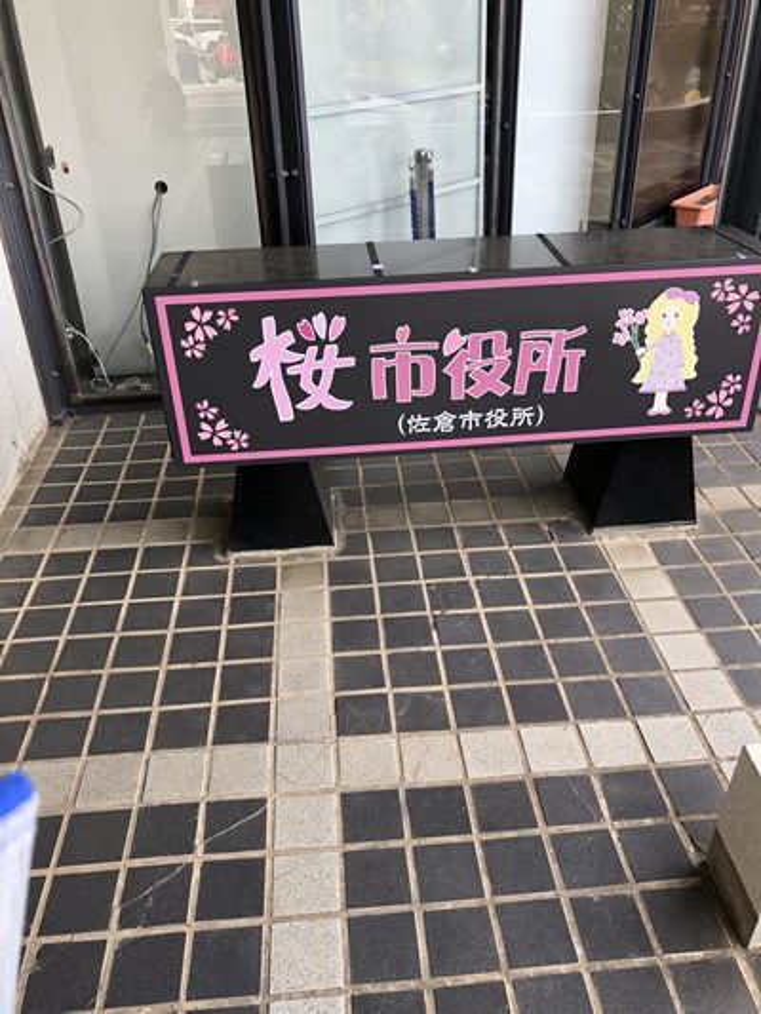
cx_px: 380
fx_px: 820
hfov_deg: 49.8
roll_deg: +2.5
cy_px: 507
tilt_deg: -30.9
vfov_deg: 63.4
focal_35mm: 28
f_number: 1.8
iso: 25
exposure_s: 1/100
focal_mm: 3.99
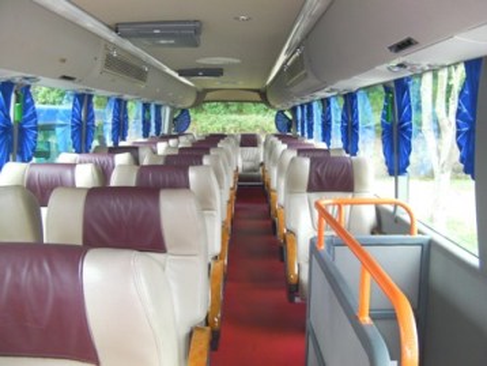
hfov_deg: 48.9
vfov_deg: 37.8
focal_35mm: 38
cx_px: 244
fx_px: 535
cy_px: 183
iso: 147
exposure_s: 1/30
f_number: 3.5
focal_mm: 6.8
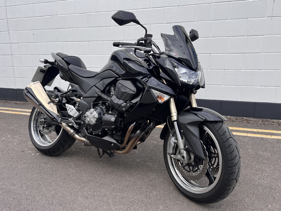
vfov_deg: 53.1
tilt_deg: -13.1
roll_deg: -0.1
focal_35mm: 26
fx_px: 211
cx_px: 140
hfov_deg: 67.3
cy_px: 106
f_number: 1.5
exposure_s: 1/1196
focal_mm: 5.7
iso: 50
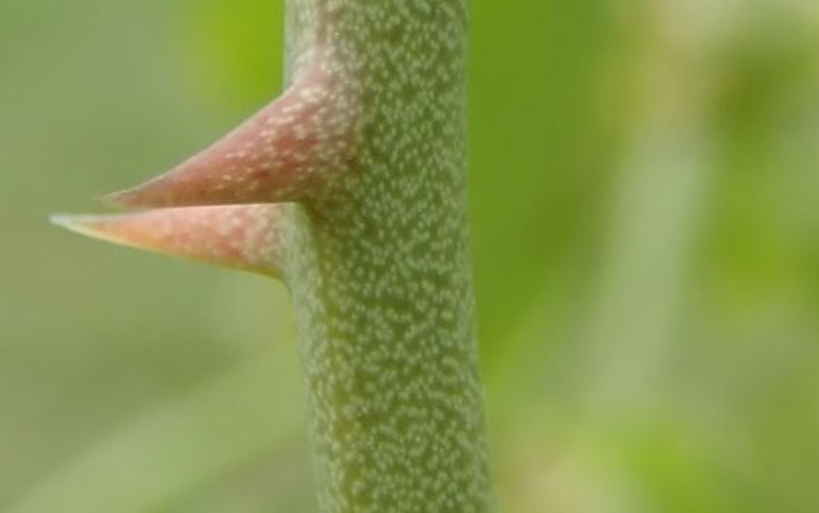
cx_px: 1243
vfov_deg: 5.3
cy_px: 1000
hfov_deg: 8.4
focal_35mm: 245
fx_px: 5472
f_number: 5
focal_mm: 11.78
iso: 160
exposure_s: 1/250
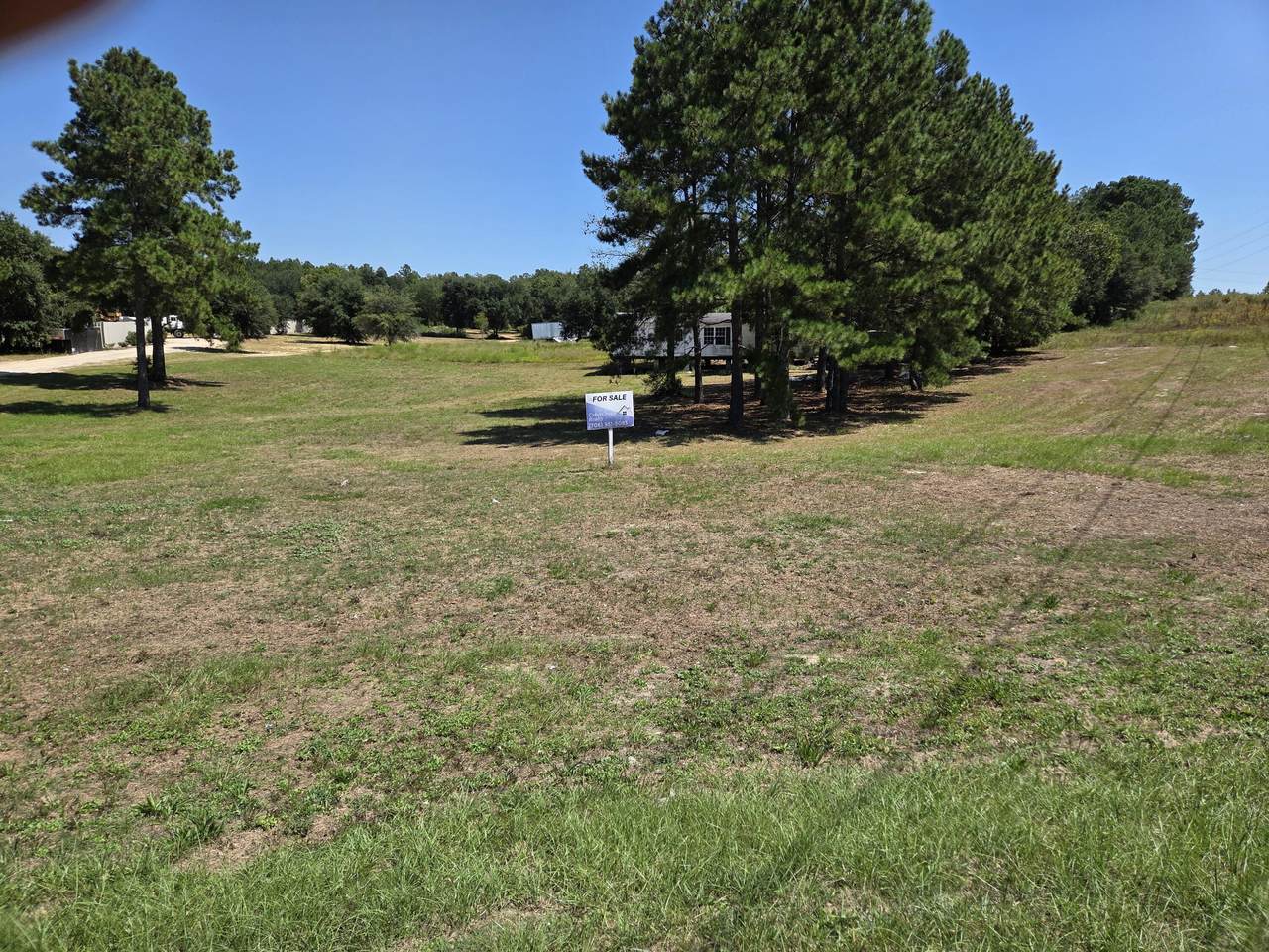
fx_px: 843
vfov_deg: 58.9
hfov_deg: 73.9
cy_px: 476
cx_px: 634
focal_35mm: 23
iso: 80
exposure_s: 1/5261
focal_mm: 5.4
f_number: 1.8
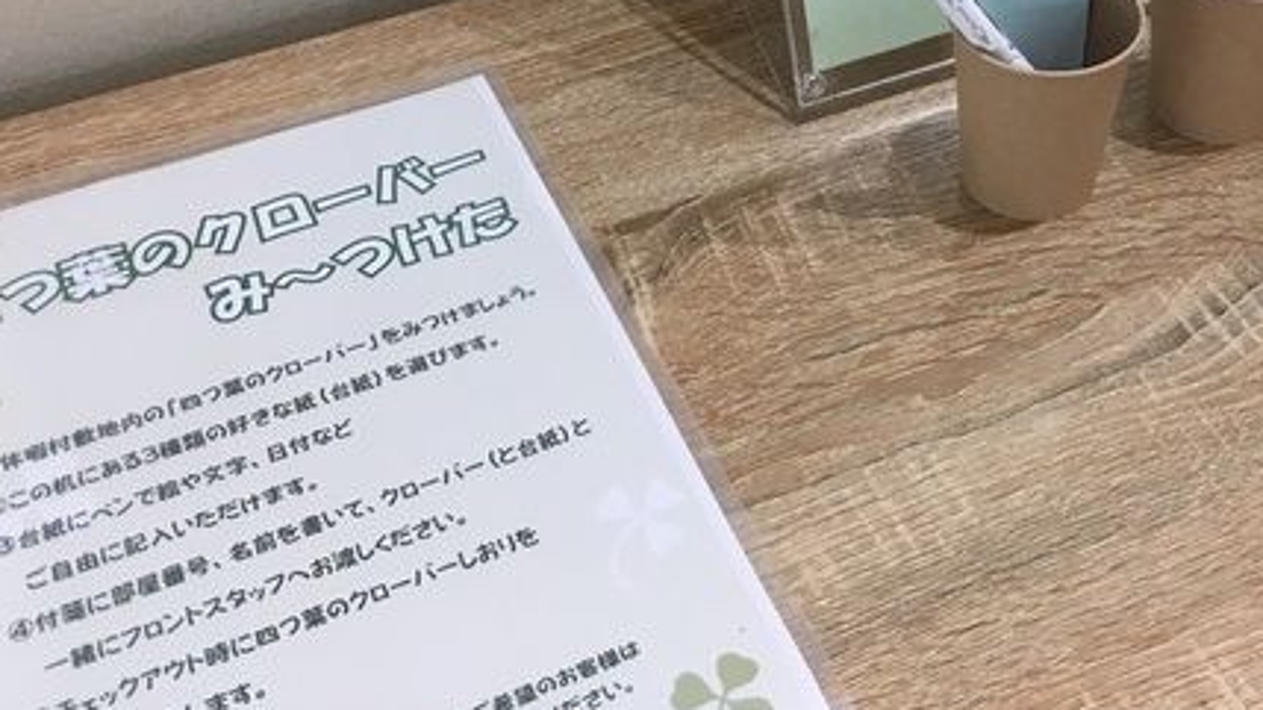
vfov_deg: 19.4
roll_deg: -2.0
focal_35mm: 60
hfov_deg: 34.6
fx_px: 2009
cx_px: 820
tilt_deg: -37.2
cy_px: -10
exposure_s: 1/30
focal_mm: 4.15
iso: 32
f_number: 2.2
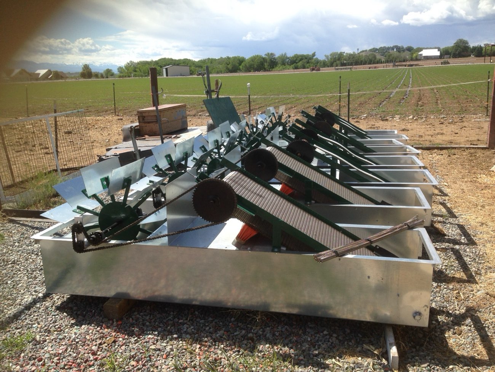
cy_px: 186
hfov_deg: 55.4
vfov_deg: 42.9
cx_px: 248
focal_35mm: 33
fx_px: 472
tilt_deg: -12.4
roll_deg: +2.2
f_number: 2.4
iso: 50
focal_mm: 4.12
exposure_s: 1/1205
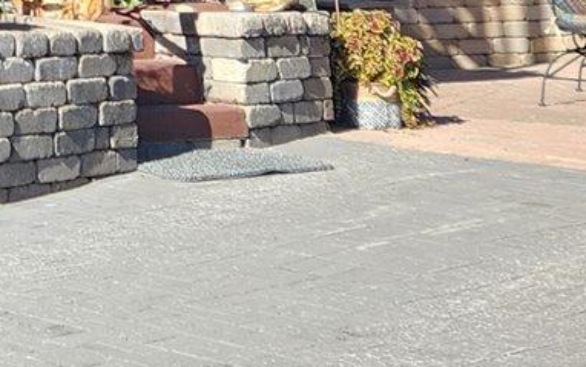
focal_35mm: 147
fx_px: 2348
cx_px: -558
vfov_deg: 7.7
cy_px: -752
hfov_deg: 12.6
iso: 20
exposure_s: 1/528
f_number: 1.8
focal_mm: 5.4
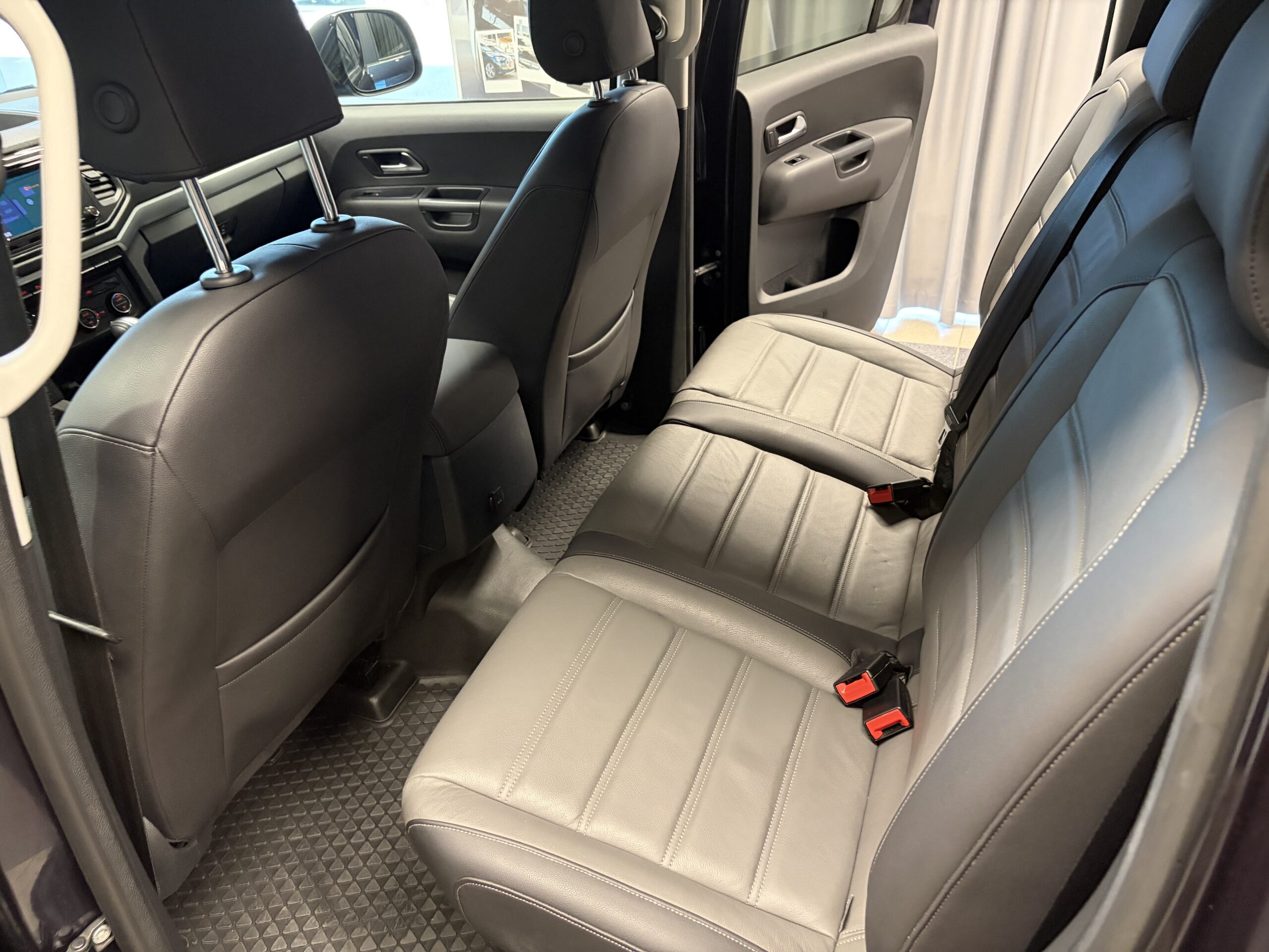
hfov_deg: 67.3
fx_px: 953
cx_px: 634
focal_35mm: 26
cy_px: 476
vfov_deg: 53.1
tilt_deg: -28.4
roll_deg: +2.7
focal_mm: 5.96
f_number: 1.6
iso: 500
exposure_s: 1/50
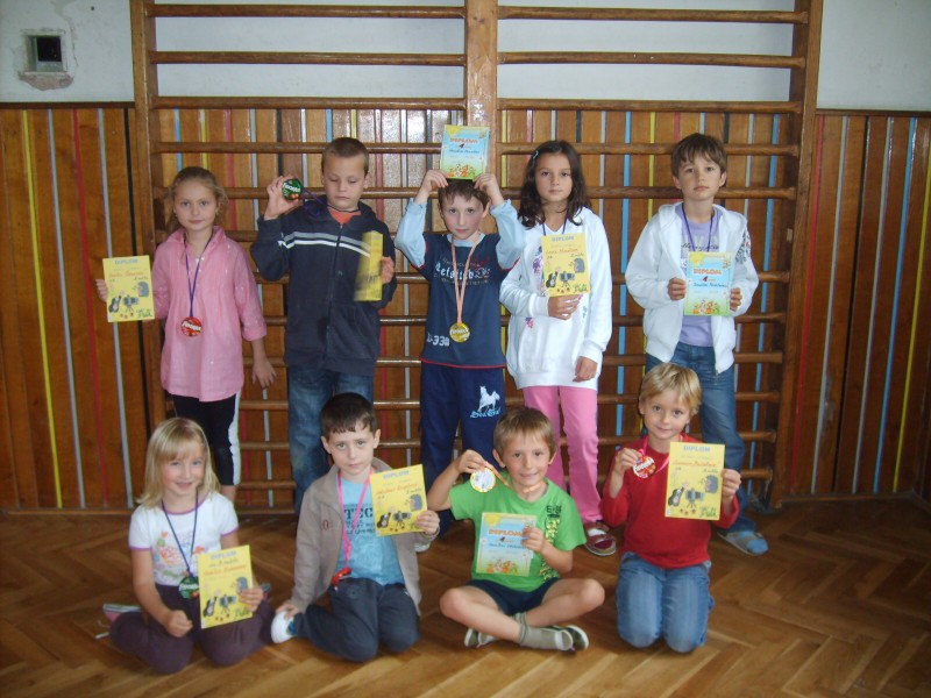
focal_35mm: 35
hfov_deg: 52.6
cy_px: 349
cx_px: 466
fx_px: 941
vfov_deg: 40.7
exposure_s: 1/45
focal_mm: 5.8
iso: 113
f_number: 2.8
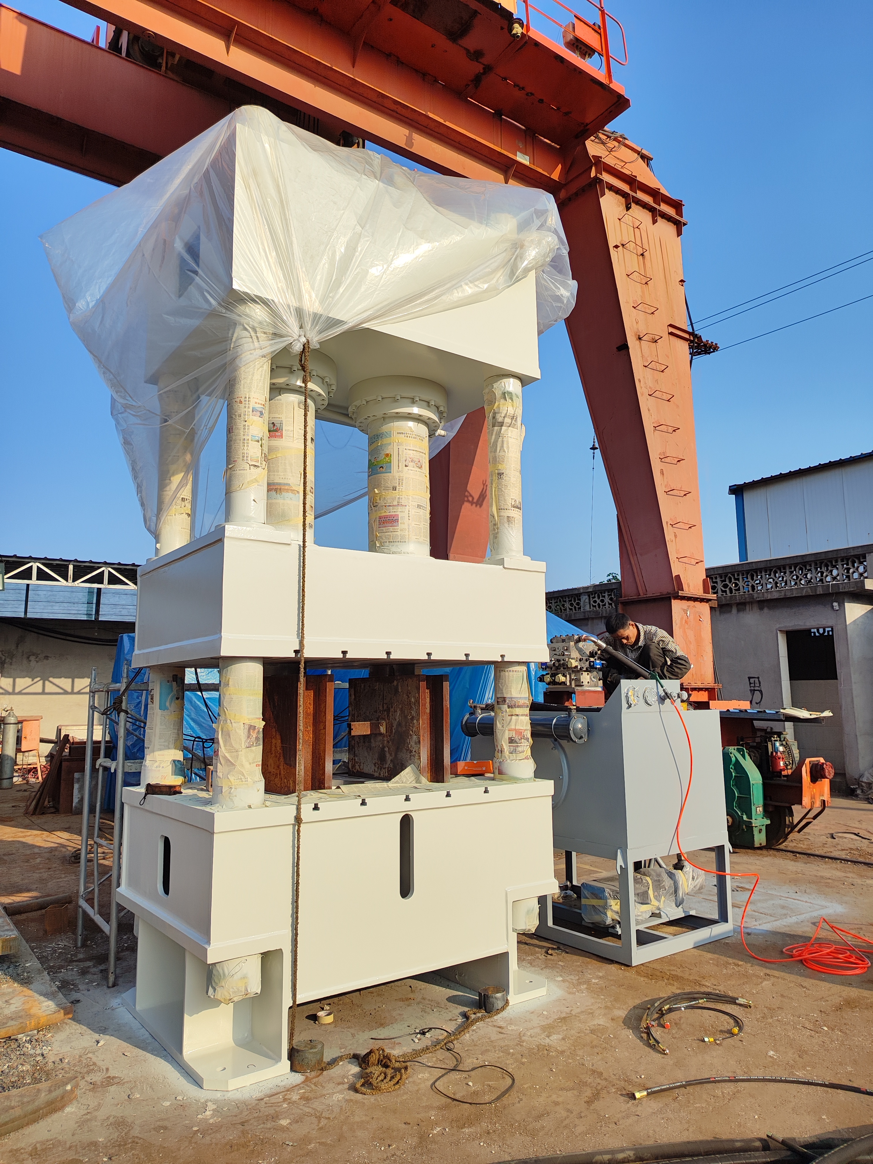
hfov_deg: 56.8
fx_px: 807
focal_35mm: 24
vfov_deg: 71.6
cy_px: 582
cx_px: 436
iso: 50
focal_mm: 5.26
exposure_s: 1/1263
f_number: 1.65
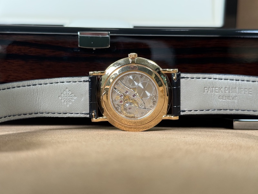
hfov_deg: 39.7
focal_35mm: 48
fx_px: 358
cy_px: 97
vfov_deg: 30.3
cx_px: 129
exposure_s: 1/60
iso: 100
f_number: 1.78
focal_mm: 6.76
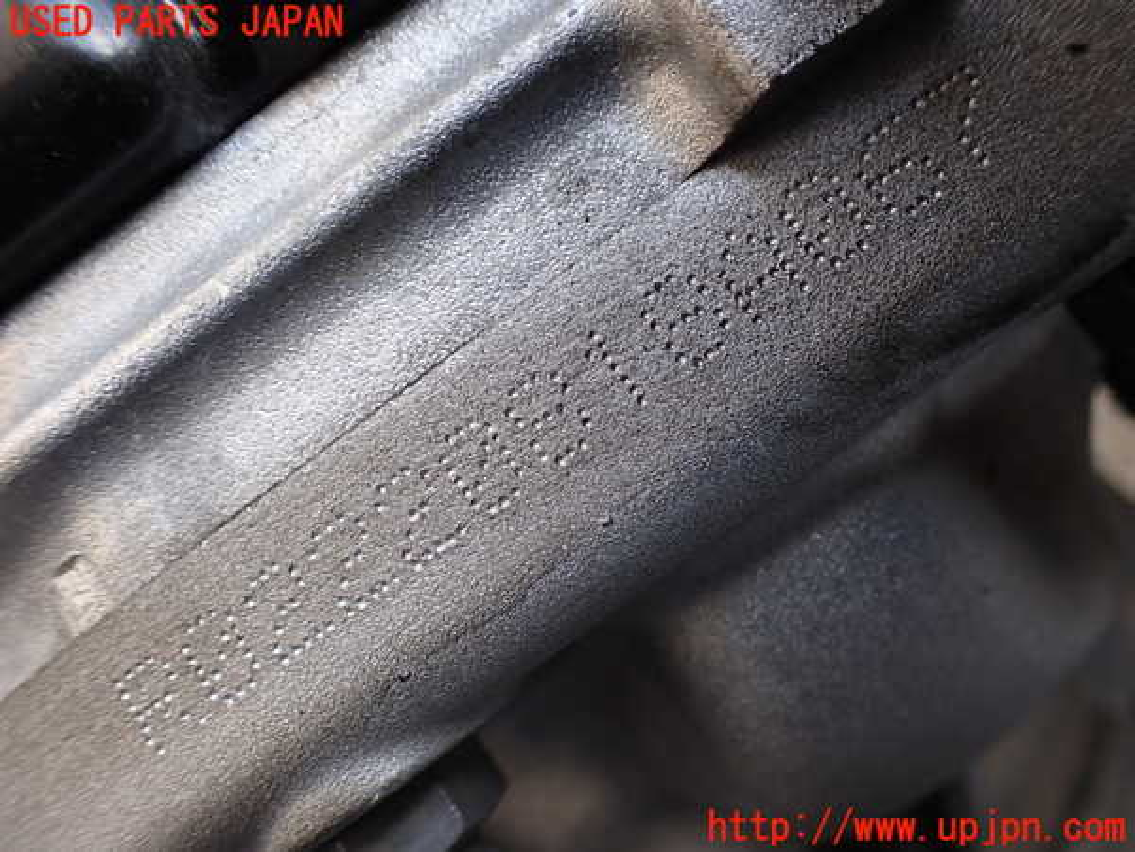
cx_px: 568
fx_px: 984
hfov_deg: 60.0
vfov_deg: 46.8
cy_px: 426
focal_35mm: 30
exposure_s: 1/125
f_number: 2.3
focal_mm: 5.4
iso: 100
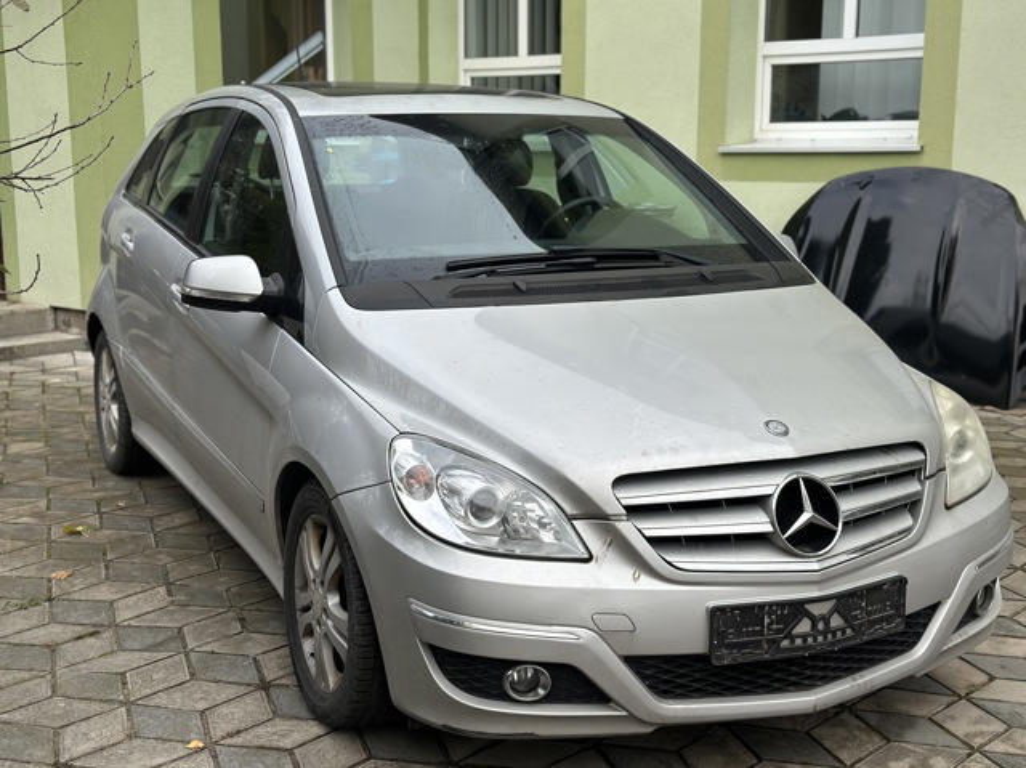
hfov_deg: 39.7
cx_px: 513
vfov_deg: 30.2
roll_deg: +0.9
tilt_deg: -9.3
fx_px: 1422
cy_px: 384
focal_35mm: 48
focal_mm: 6.86
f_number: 1.78
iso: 80
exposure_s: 1/1171
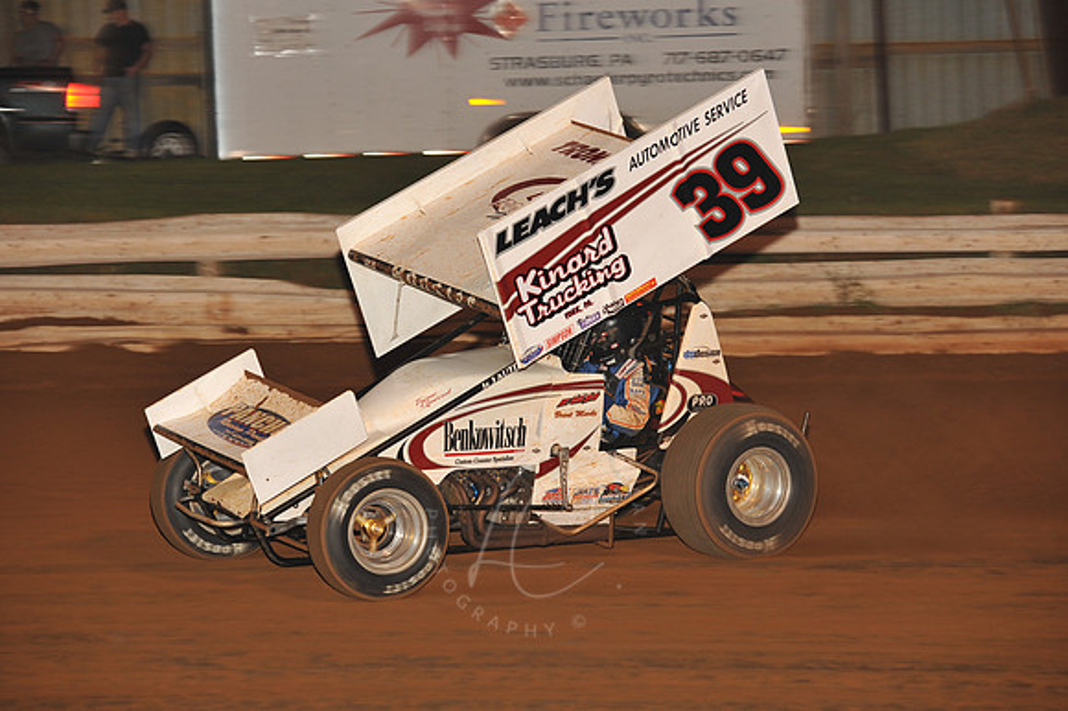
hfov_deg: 14.2
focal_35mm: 145
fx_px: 4299
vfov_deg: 9.5
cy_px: 356
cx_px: 534
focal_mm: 145
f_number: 6.3
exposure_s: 1/250
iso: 800
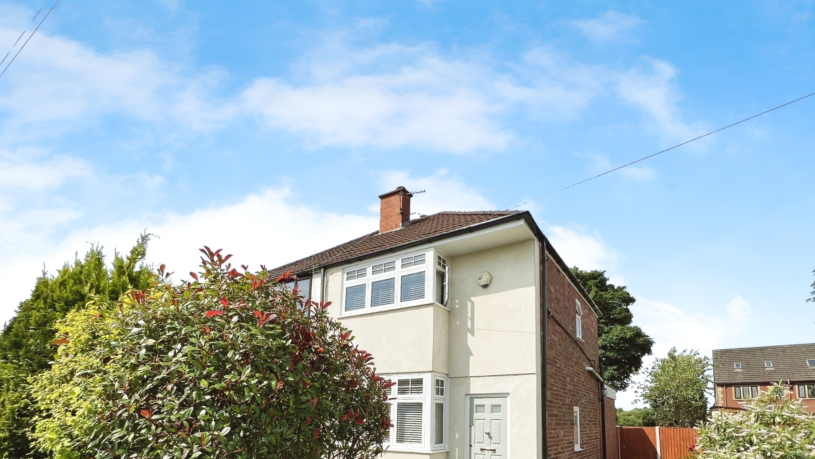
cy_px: 353
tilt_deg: +9.0
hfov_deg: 92.7
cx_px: 409
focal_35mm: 18
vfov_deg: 57.4
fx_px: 389
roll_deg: +0.5
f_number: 1.8
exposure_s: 1/2137
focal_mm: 1.57
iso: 32
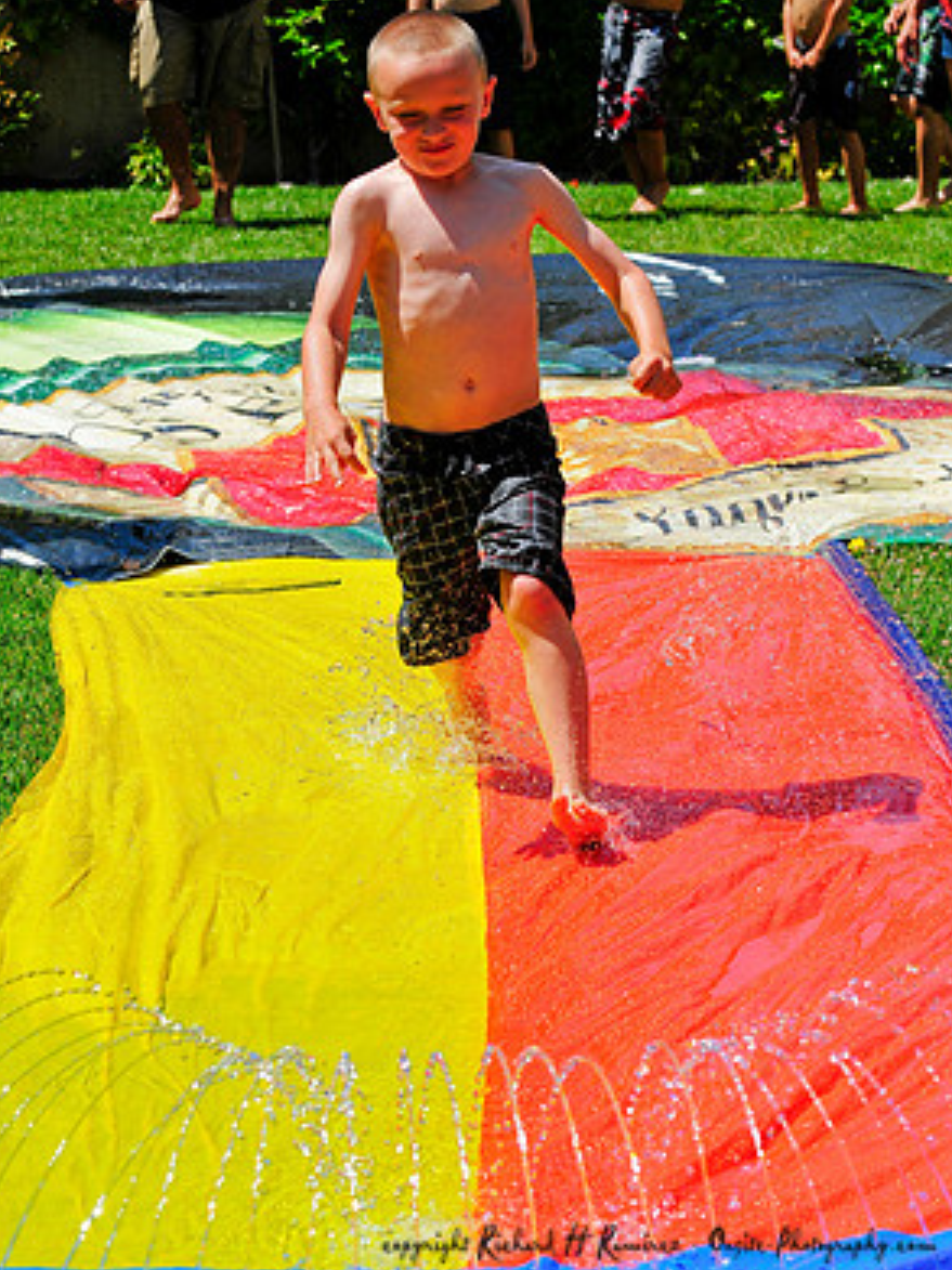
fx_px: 4256
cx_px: 473
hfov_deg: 12.8
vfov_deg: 17.0
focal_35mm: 116
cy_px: 598
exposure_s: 1/800
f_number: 7.1
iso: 200
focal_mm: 70
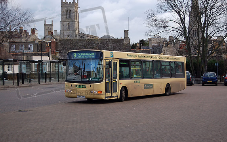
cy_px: 68
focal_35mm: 70
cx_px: 114
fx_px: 430
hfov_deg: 29.6
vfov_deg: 18.7
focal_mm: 45
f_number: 5.3
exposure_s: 1/500
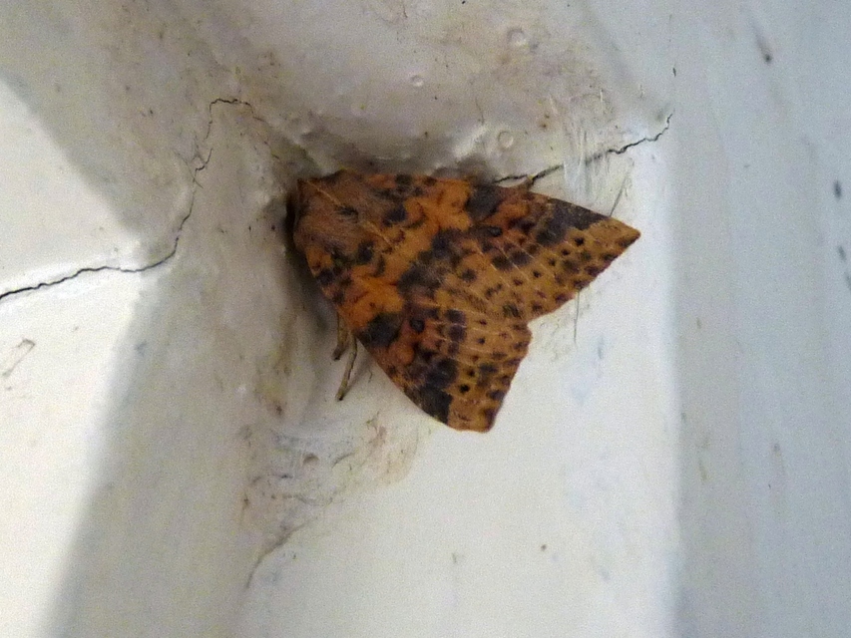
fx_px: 664
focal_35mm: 27
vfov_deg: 51.4
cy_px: 319
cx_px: 426
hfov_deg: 65.3
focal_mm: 4.8
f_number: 2.8
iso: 200
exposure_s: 1/30
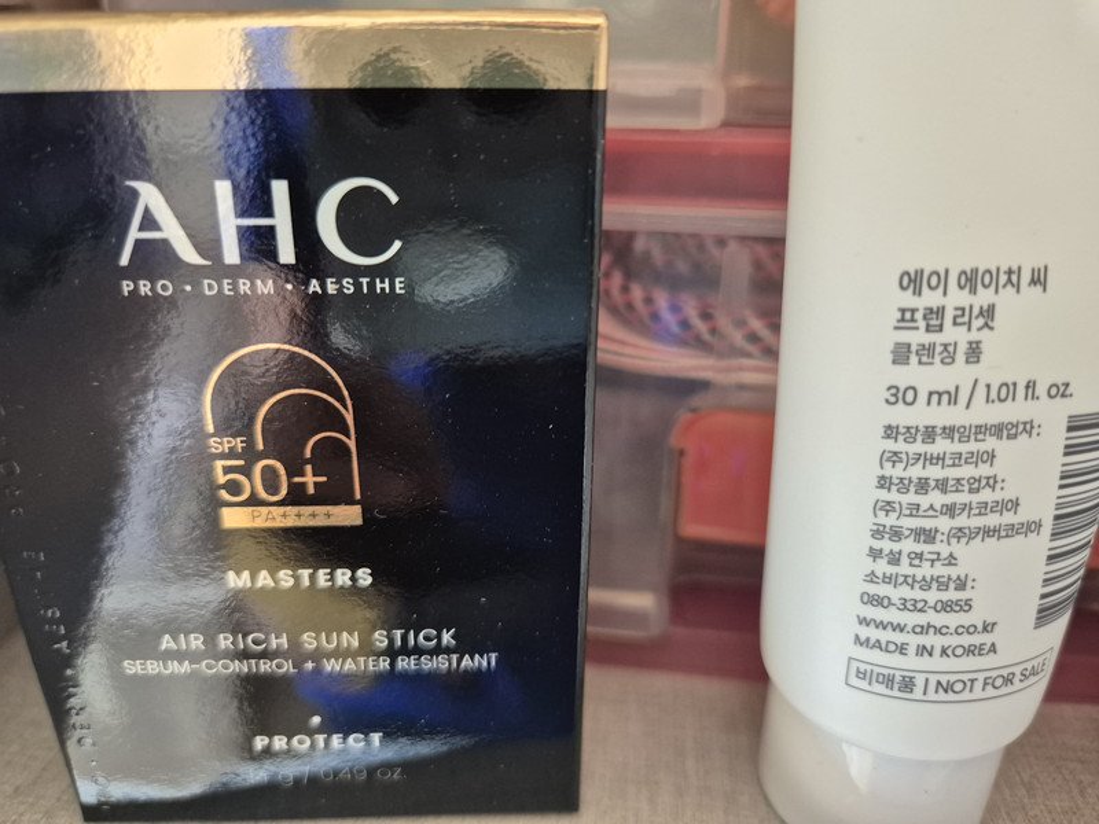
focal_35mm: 23
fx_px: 730
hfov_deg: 73.9
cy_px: 412
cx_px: 550
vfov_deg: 58.9
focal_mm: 5.4
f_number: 1.8
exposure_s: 1/120
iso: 1000
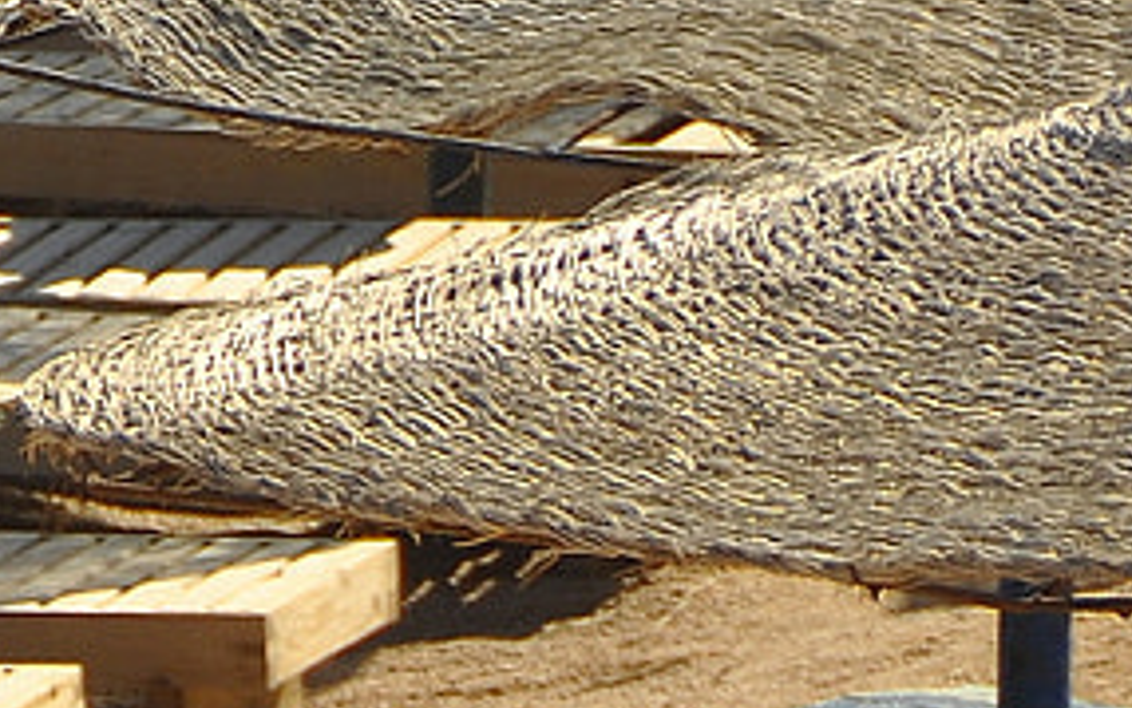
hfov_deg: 1.2
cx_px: -1951
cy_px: -326
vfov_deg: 0.8
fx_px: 52652
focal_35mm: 1706
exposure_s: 1/320
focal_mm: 200
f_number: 9
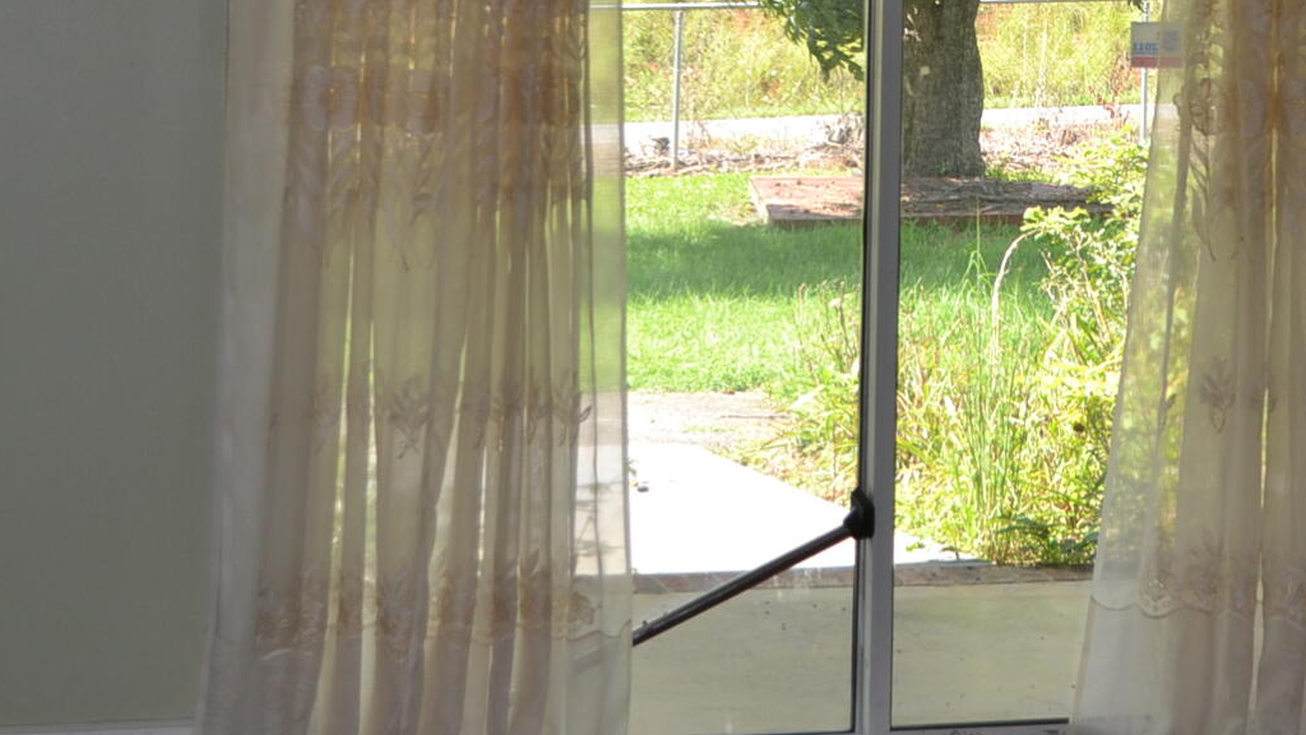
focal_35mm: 99
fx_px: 3428
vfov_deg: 12.1
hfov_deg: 21.3
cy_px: -13
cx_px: 1047
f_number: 4.5
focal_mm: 28
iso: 140
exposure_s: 1/125
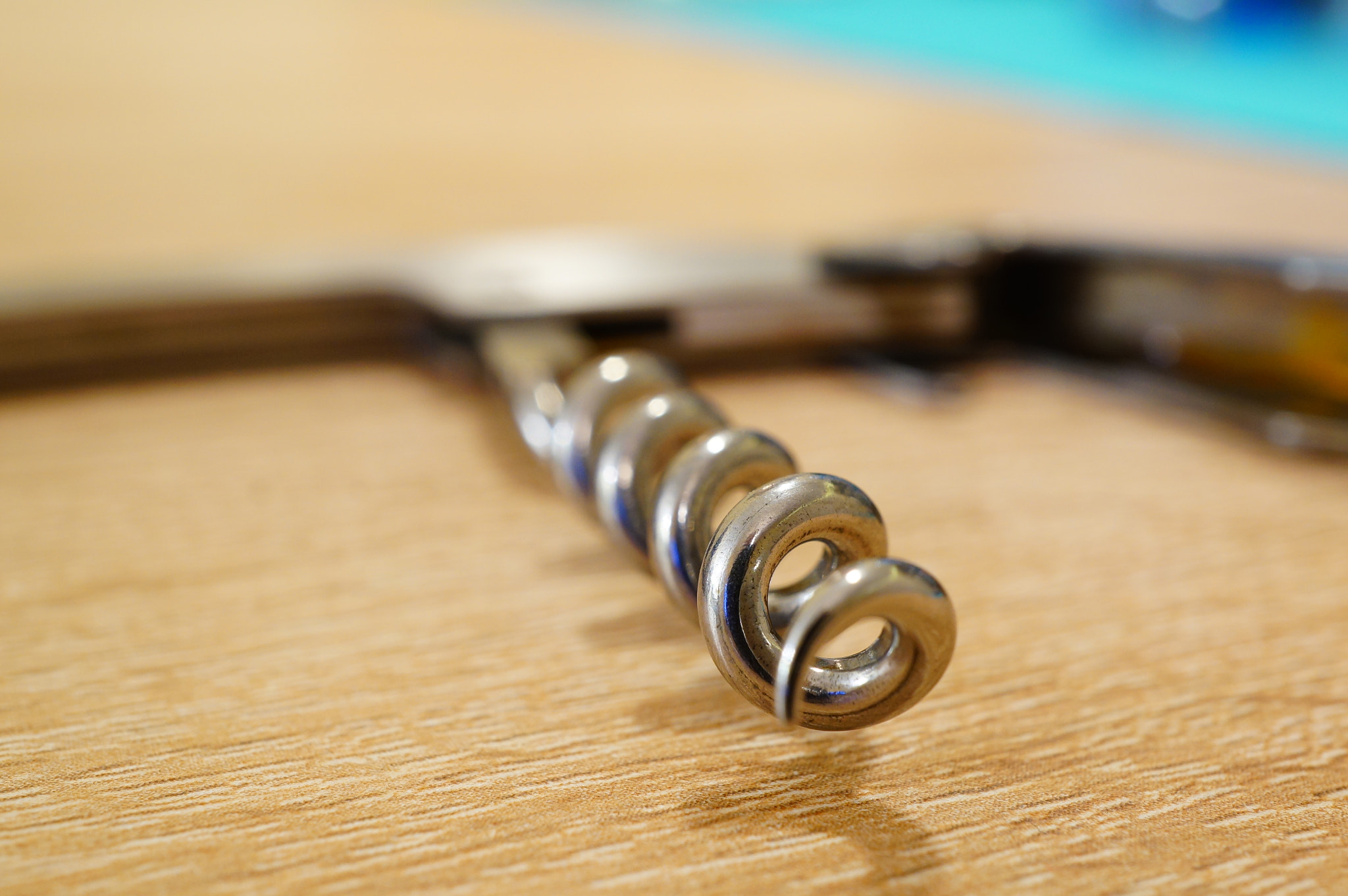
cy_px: 448
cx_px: 674
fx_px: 1683
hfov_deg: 43.6
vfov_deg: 29.8
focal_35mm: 45
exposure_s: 1.3
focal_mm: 30
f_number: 18
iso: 400
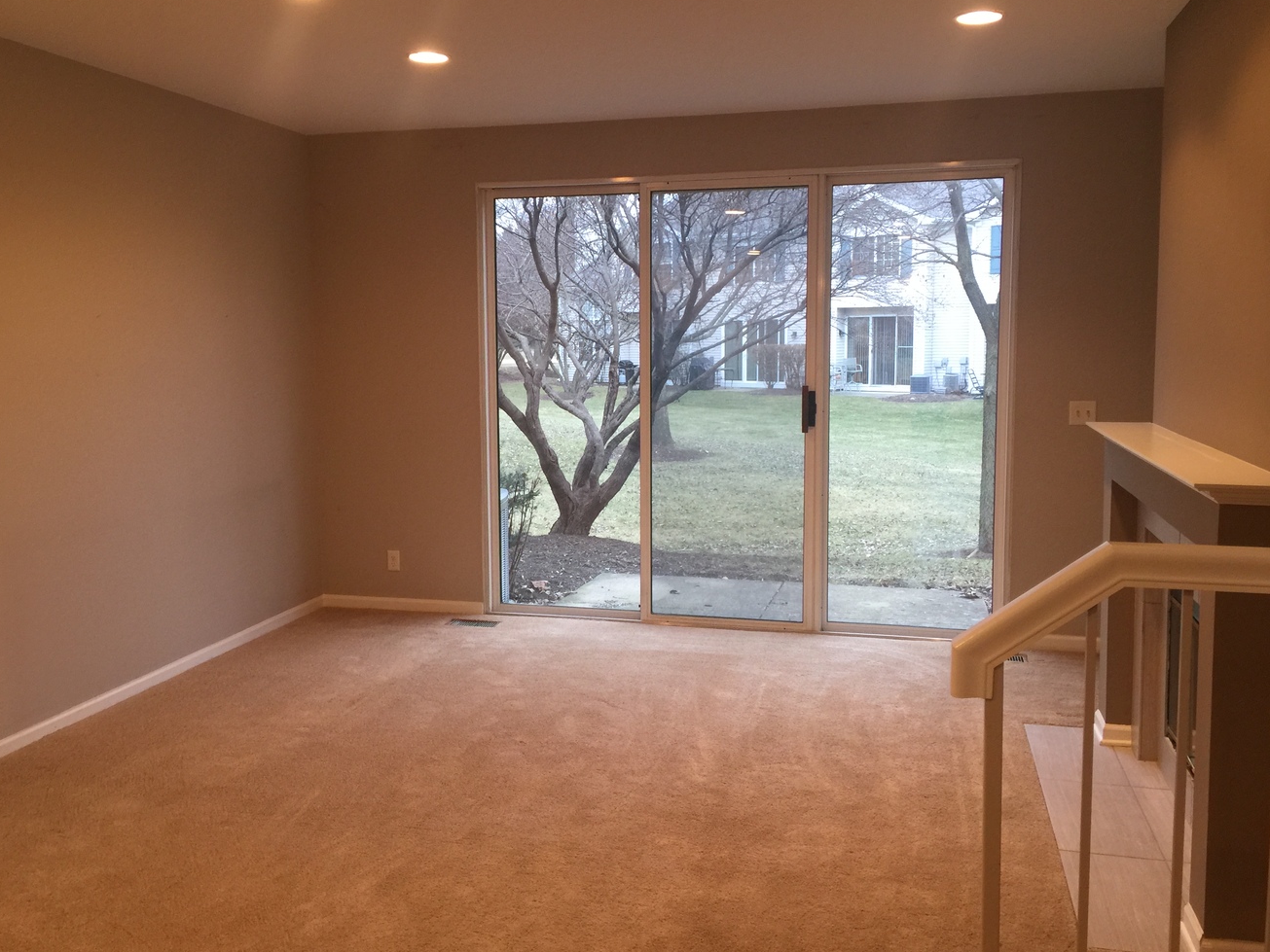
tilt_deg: -7.1
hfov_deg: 56.8
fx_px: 1174
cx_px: 600
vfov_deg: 44.2
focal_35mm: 32
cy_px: 464
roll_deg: +0.0
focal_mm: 4.15
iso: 50
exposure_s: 1/15
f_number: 2.2
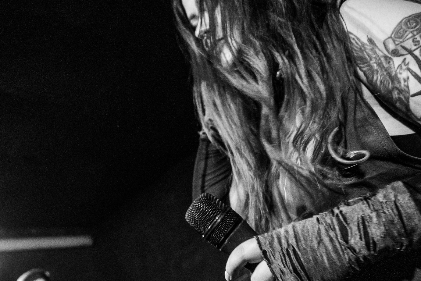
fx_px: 444
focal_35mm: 38
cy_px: 102
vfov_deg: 34.9
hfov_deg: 50.7
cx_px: 208
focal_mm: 17
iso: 5000
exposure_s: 1/80
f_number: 3.5
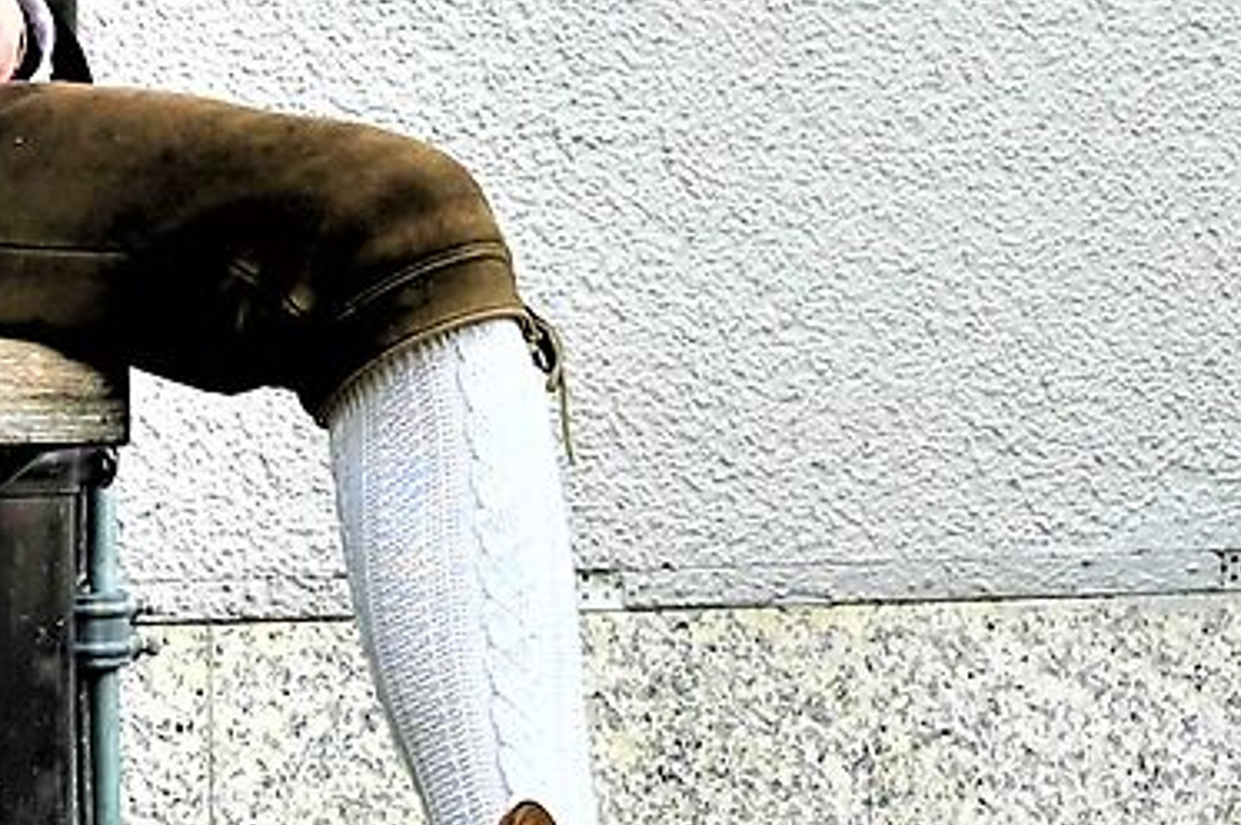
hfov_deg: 3.5
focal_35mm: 598
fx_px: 20596
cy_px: -669
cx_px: 572
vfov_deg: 2.3
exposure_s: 1/100
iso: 100
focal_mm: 93
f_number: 8
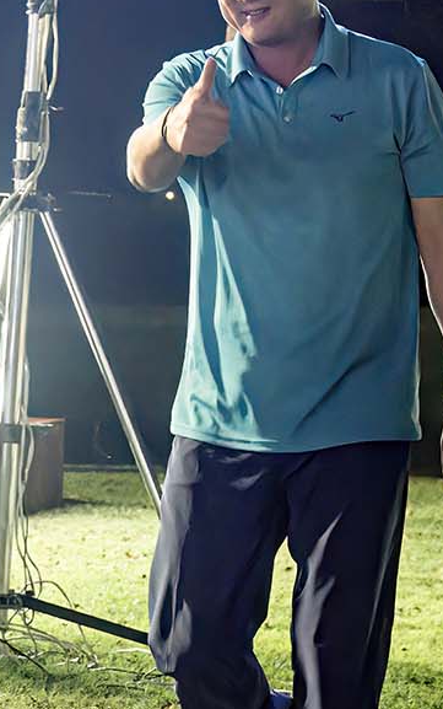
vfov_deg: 17.0
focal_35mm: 122
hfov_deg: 10.7
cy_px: 166
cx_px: 9
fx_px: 2355
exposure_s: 1/200
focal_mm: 48
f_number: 5.6
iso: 25600
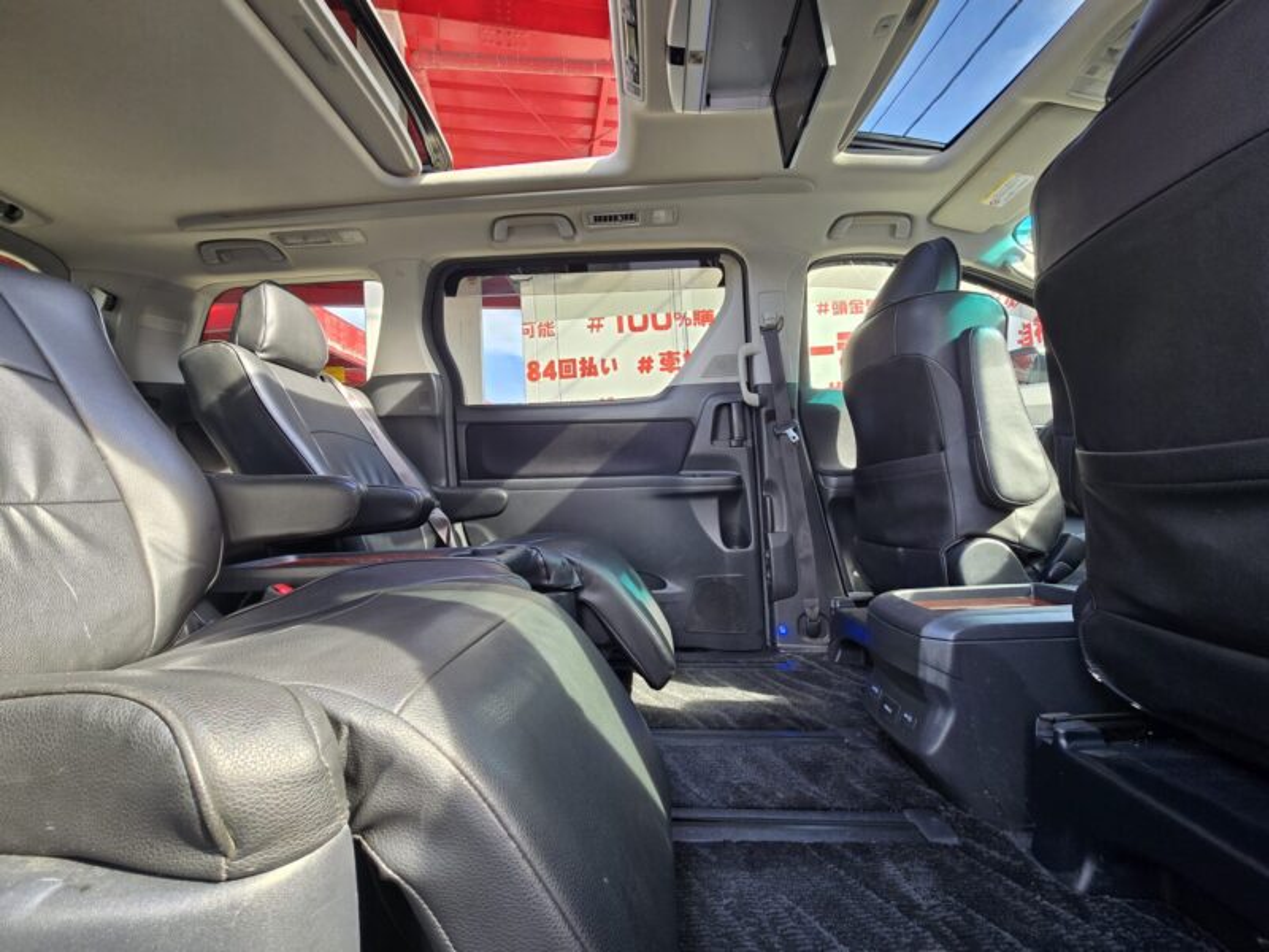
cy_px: 476
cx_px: 634
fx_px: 477
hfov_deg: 106.2
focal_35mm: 13
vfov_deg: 89.9
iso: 64
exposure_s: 1/50
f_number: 2.2
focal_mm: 2.2
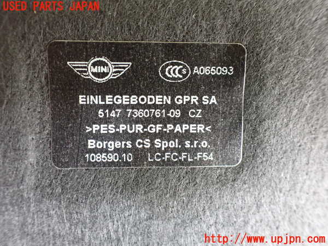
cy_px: 123
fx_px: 284
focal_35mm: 30
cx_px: 164
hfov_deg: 60.0
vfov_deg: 46.8
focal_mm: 5.4
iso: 1250
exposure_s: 1/30
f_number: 2.3
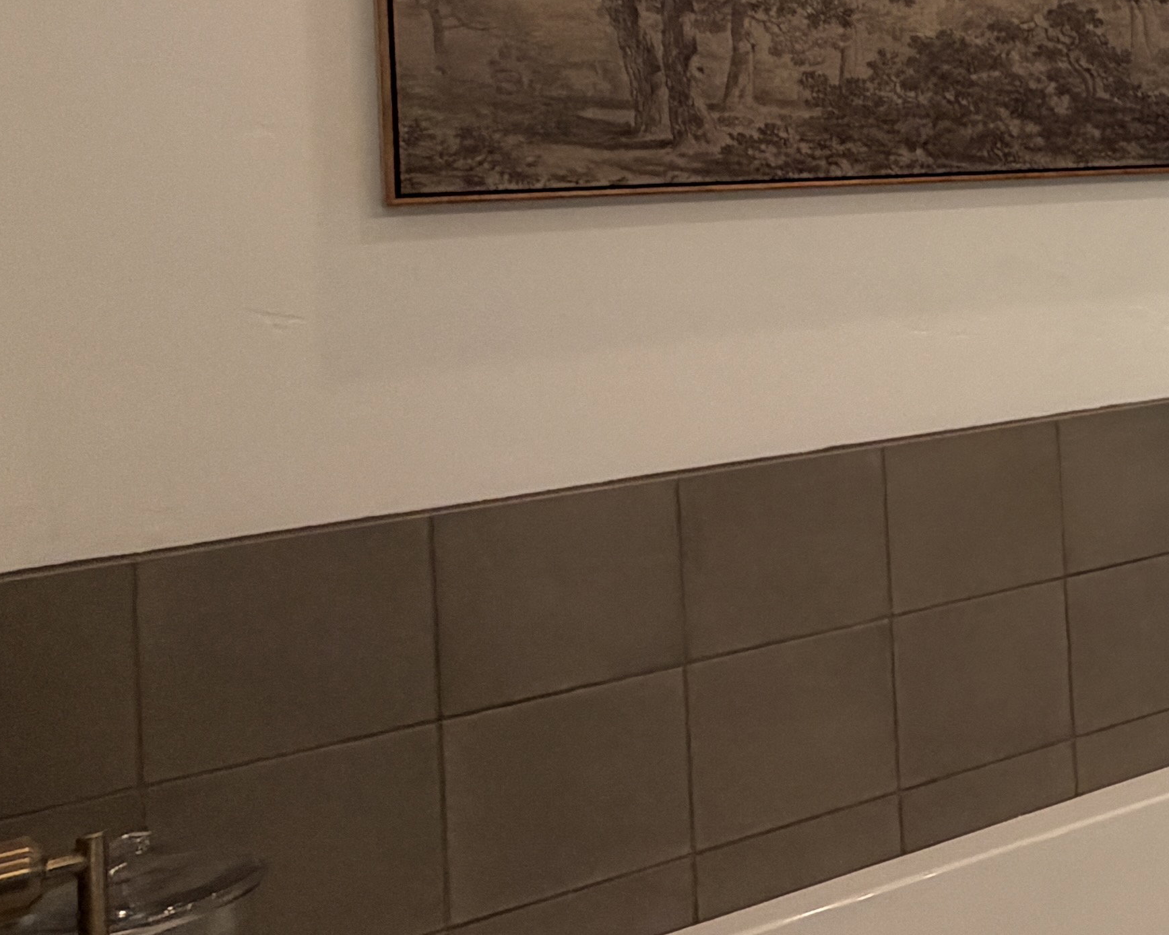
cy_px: 137
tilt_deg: +3.5
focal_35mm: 45
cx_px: 1746
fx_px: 1557
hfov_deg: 27.9
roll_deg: +4.0
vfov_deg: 32.2
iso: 125
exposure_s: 1/120
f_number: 2.2
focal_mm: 2.22
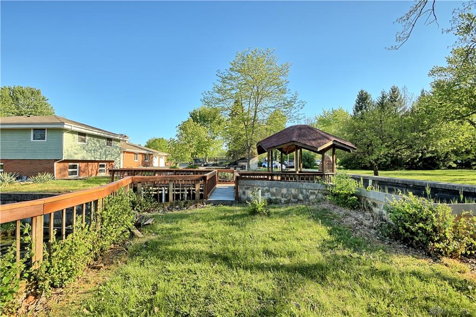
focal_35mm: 15
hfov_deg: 100.4
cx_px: 238
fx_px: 198
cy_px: 158
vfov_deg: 77.3
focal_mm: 10
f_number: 8
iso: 100
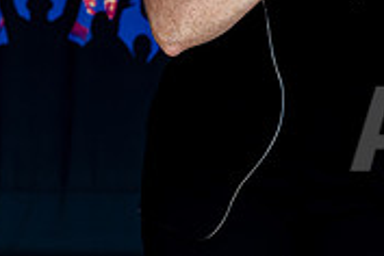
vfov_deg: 3.3
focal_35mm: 417
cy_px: -168
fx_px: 4448
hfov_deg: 4.9
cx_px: 152
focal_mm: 110
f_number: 5.6
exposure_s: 1/640
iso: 560
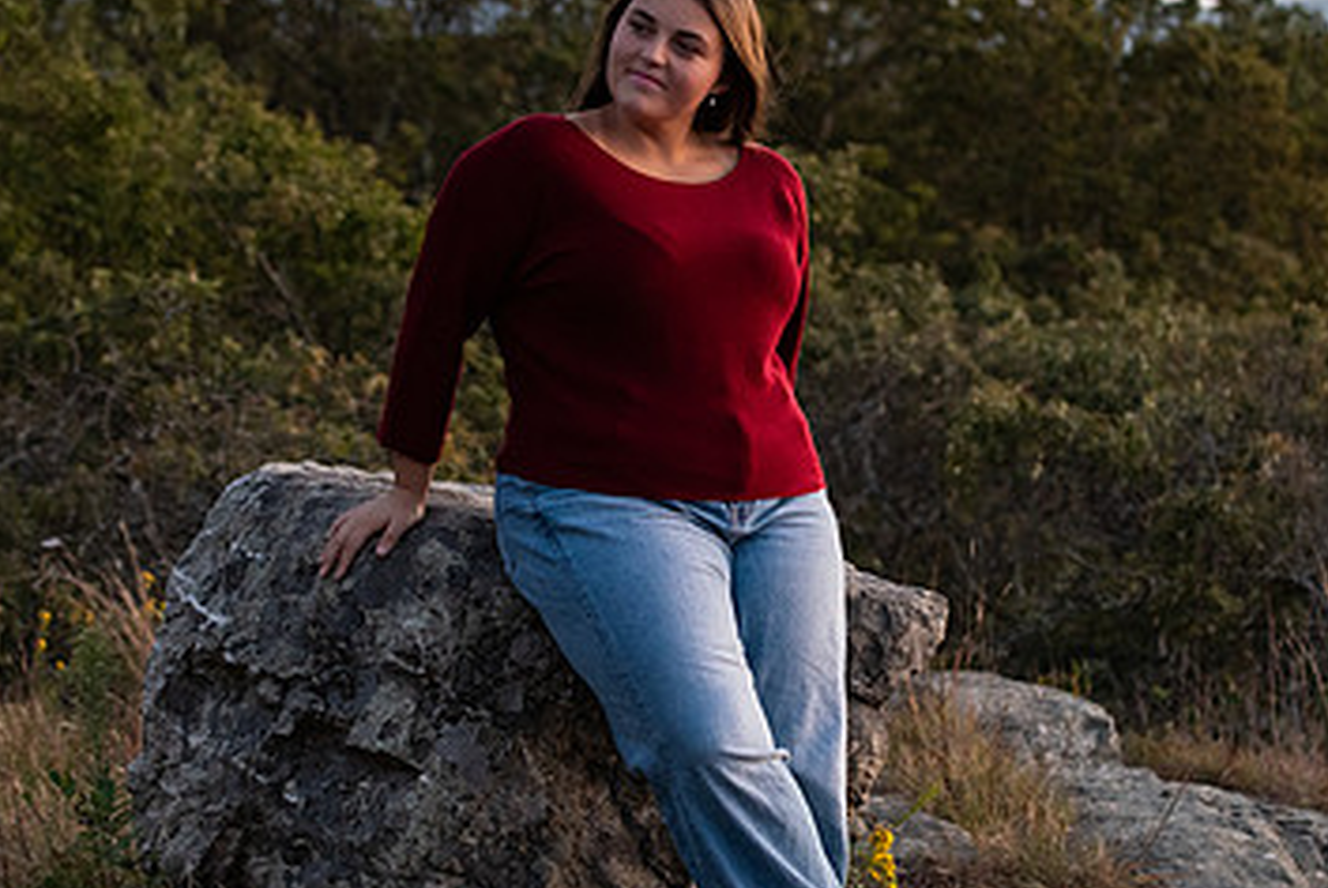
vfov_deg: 11.9
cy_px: 499
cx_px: 745
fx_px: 4246
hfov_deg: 17.8
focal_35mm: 115
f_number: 3.5
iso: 2000
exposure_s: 1/200
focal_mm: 70
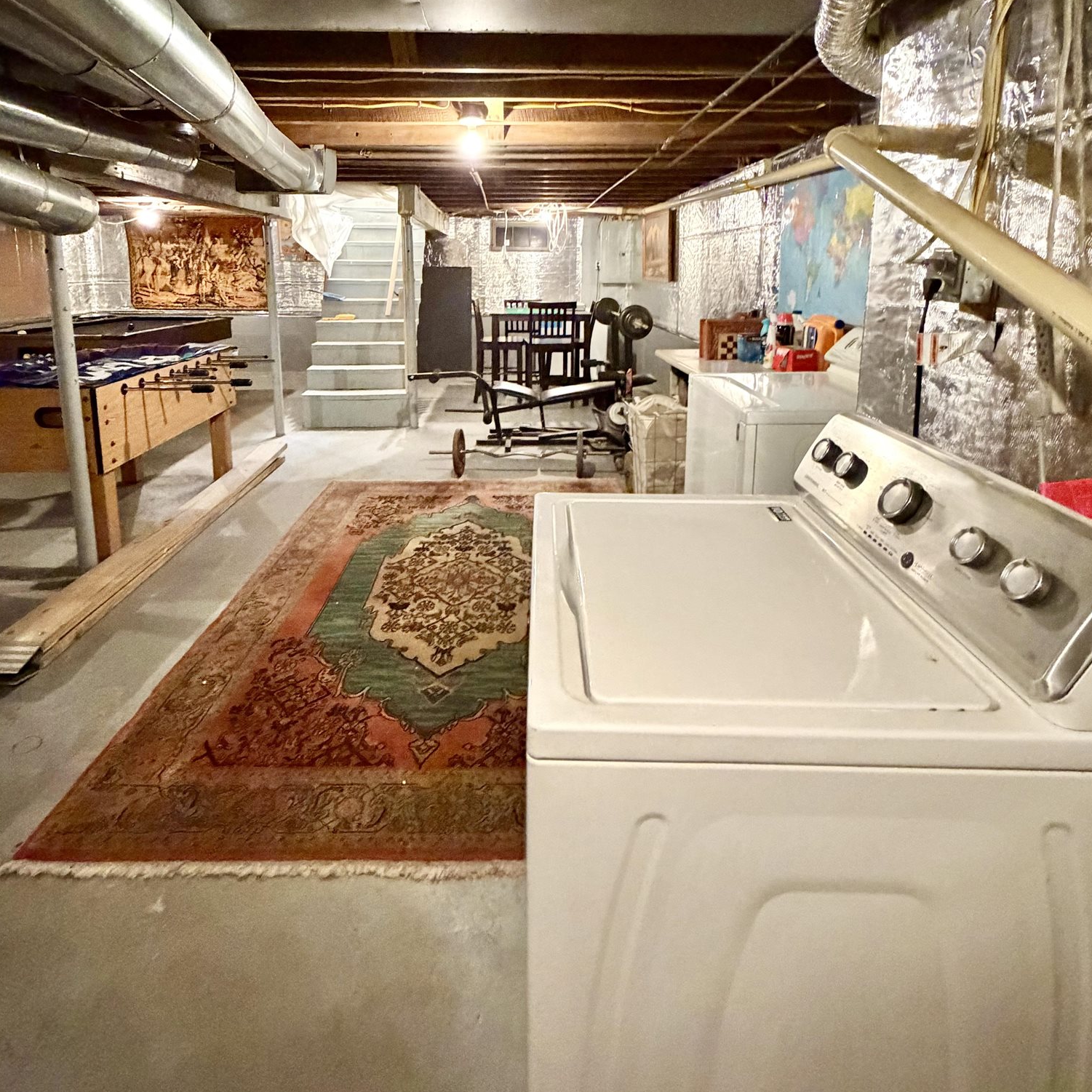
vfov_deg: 75.7
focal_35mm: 19
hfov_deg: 77.6
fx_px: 678
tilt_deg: -8.7
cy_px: 380
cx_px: 521
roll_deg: -1.0
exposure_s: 1/40
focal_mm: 2.22
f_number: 2.2
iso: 1250
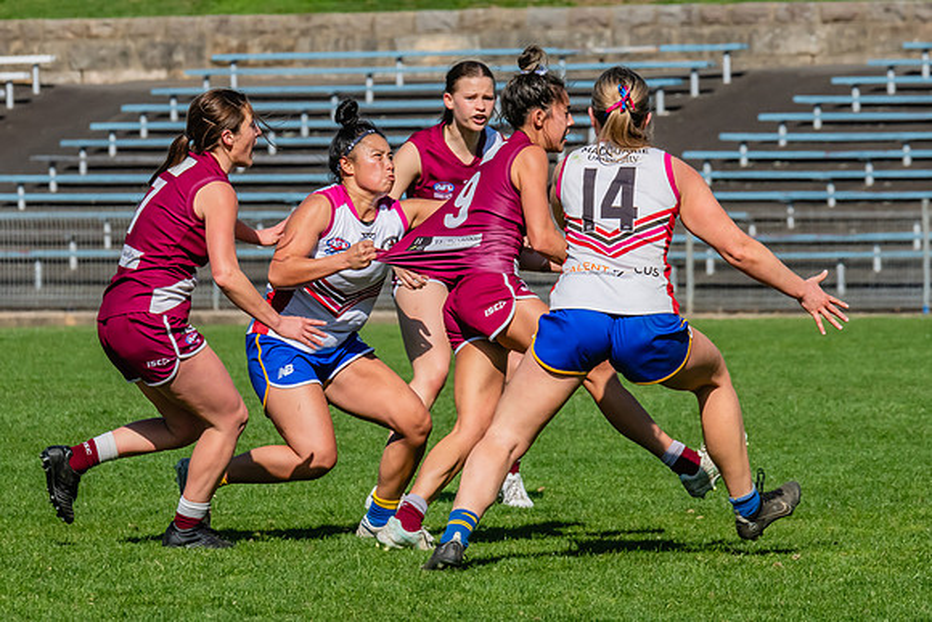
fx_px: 13122
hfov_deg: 4.1
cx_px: 505
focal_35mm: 507
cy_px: 258
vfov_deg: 2.7
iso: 800
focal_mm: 330
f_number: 14
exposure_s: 1/1250
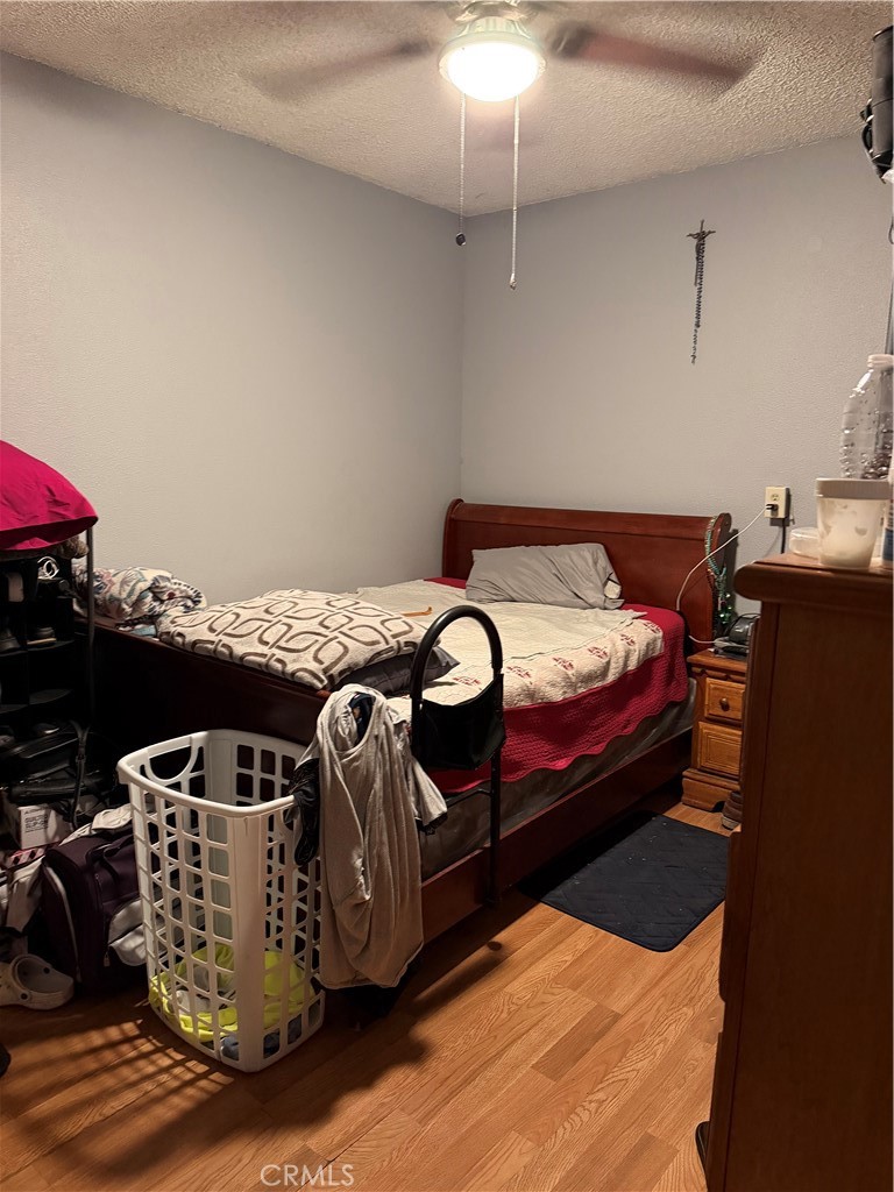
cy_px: 596
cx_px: 447
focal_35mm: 24
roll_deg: -0.6
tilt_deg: -7.9
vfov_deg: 71.6
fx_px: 826
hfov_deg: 56.8
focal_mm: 6.76
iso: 1000
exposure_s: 1/40
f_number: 1.78
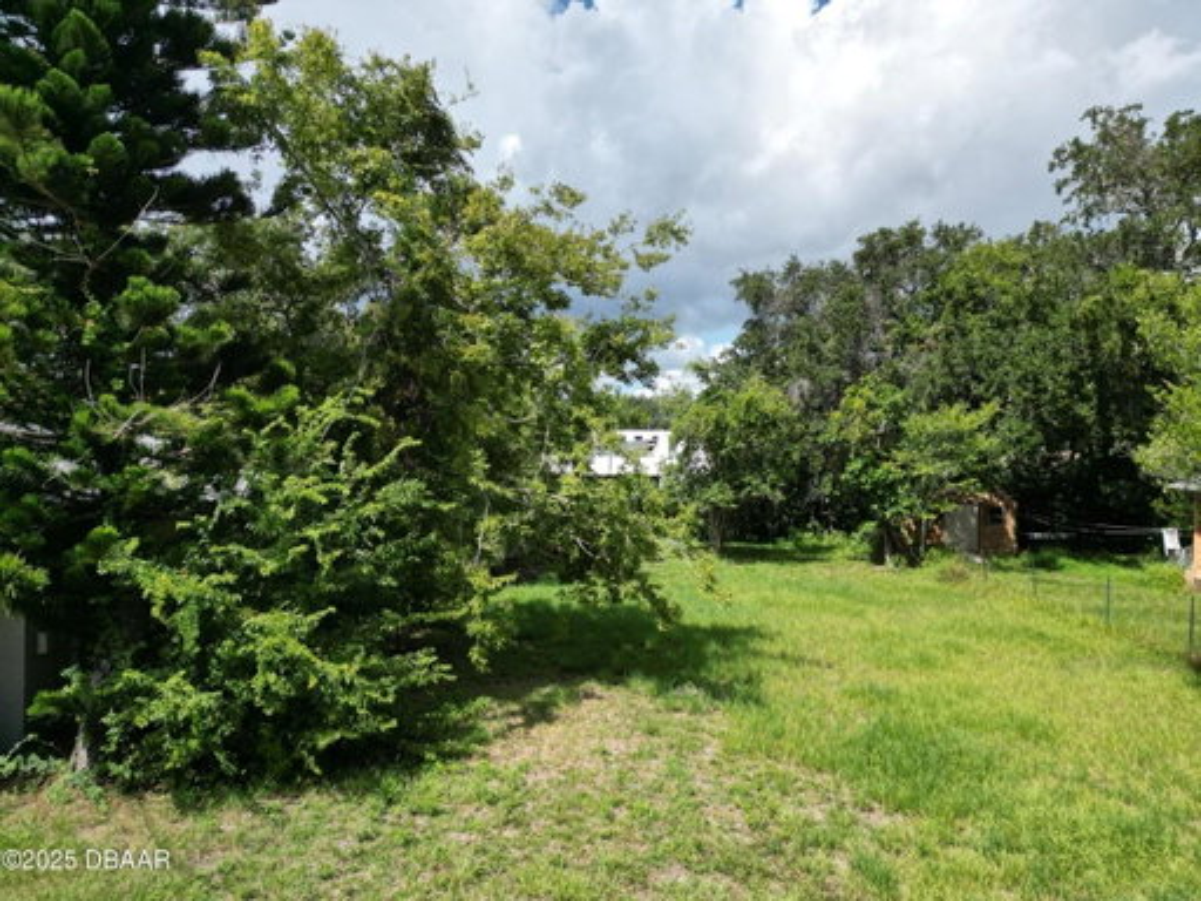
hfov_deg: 71.6
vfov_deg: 56.8
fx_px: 833
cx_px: 600
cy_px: 450
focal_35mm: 24
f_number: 1.7
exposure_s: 1/2500
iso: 100
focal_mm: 6.72
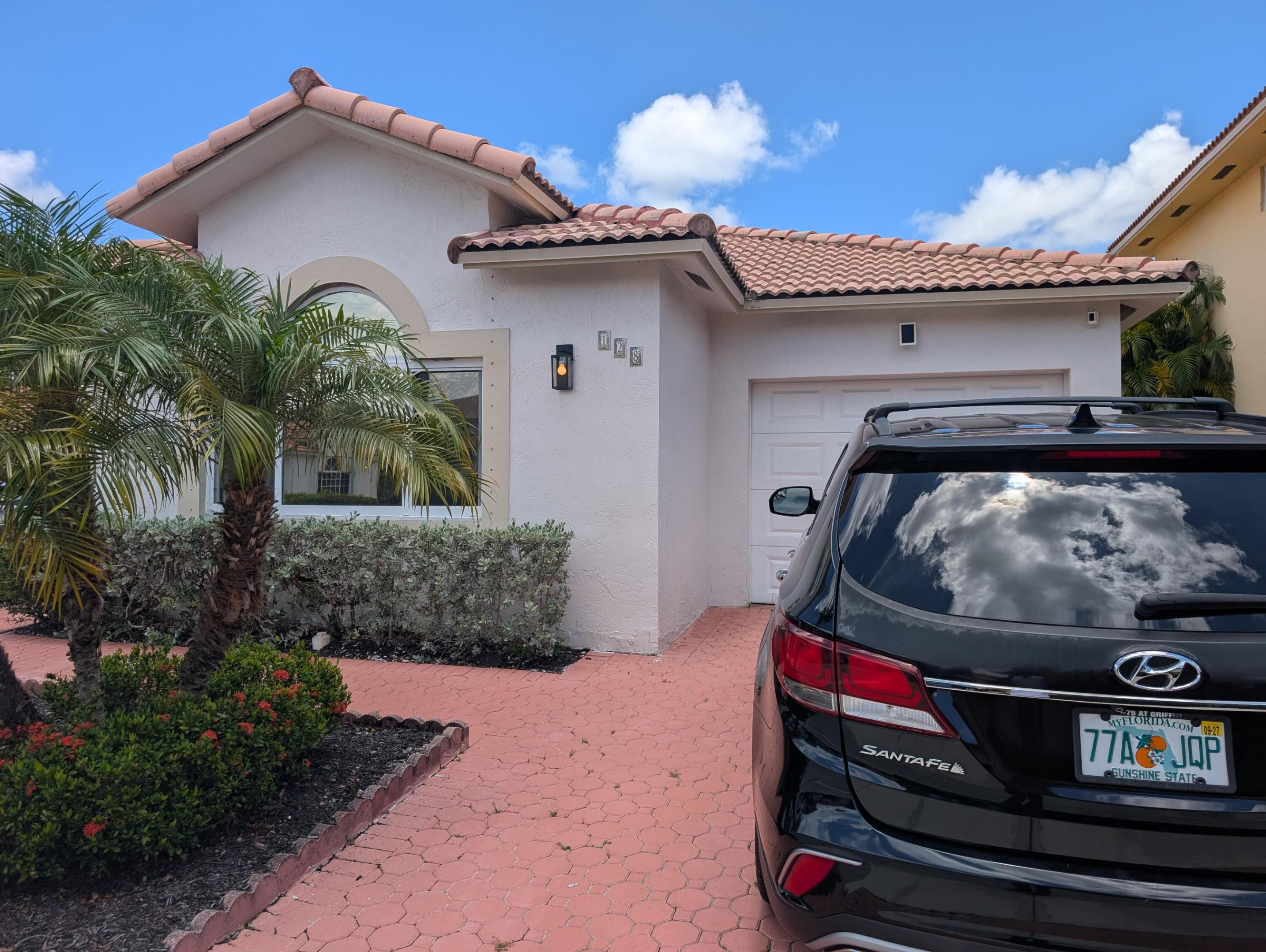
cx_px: 633
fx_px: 879
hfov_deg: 71.5
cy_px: 476
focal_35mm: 24
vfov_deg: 56.9
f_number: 1.68
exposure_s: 1/1193
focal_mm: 6.9
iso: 21
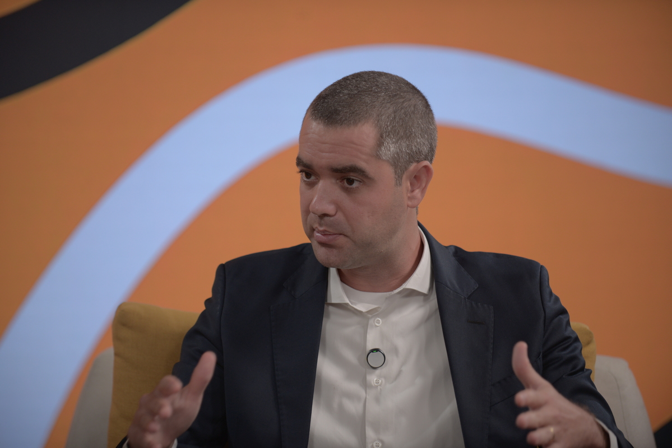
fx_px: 3174
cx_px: 336
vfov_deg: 8.1
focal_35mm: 170
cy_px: 224
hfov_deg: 12.1
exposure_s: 1/160
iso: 500
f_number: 2.8
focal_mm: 170
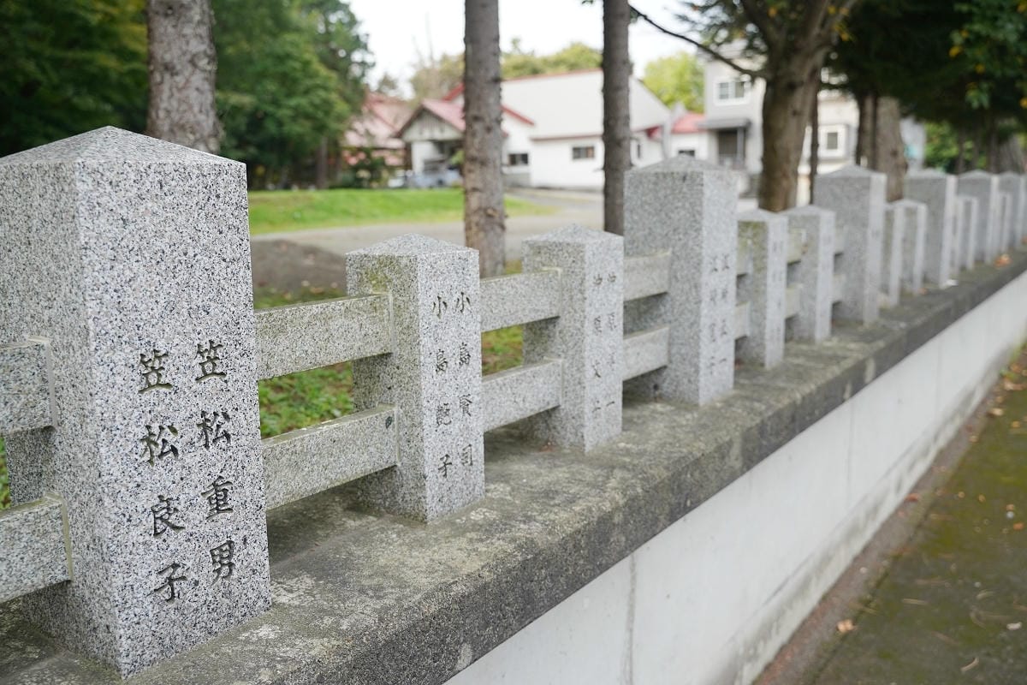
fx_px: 913
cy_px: 342
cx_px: 514
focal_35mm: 32
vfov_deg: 41.1
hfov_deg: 58.7
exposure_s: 1/160
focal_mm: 32
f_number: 4
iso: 250
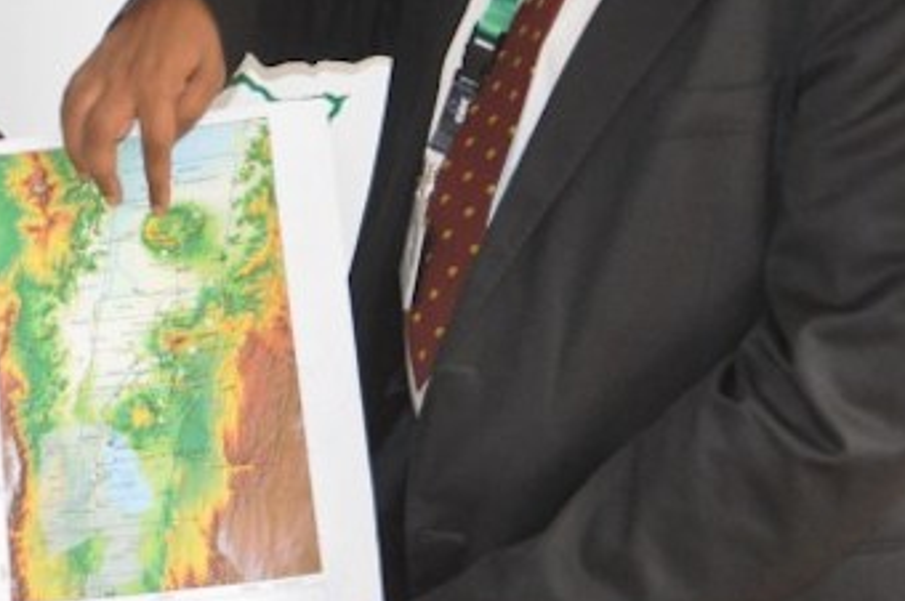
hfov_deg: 14.4
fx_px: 3541
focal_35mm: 141
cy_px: 15
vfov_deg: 9.6
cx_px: 96
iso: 1600
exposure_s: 1/125
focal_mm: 40
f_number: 4.8
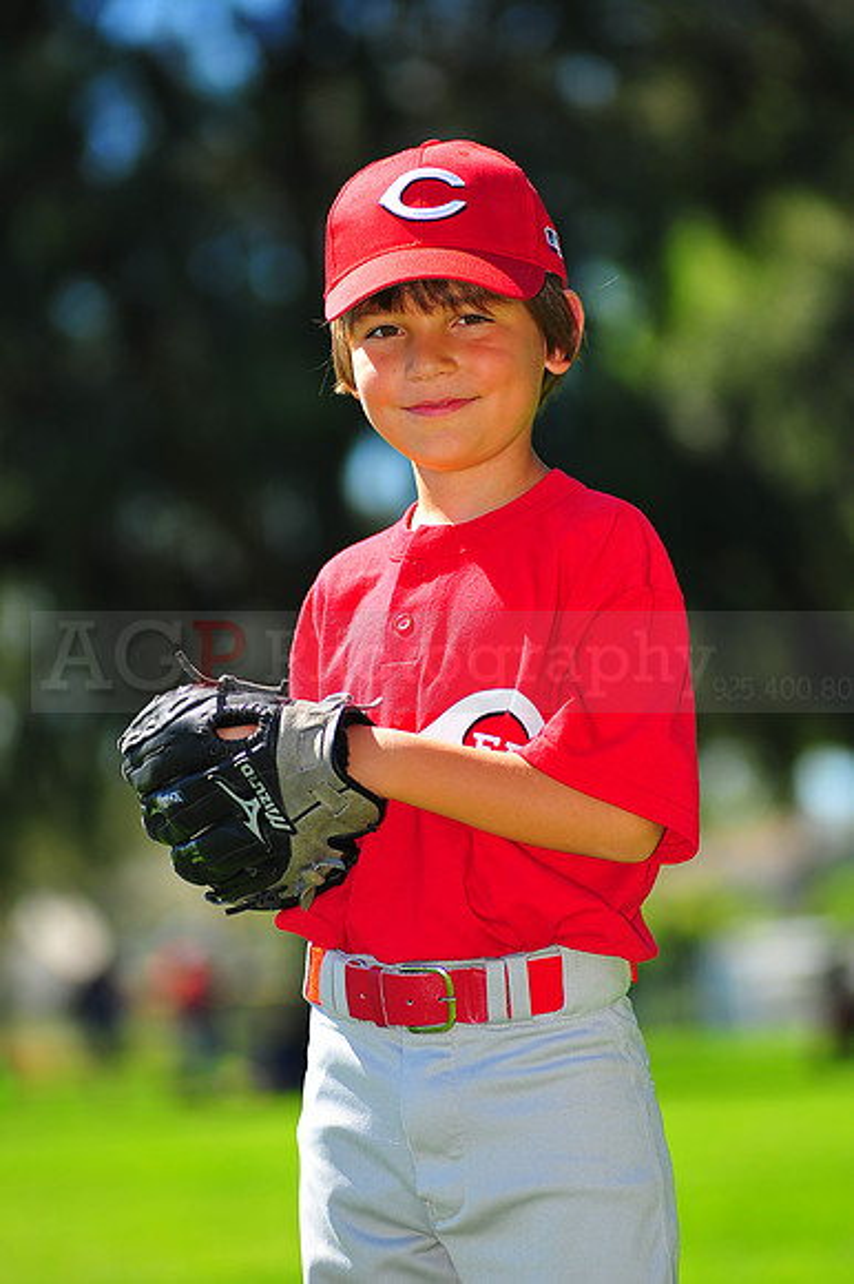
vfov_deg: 11.4
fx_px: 6412
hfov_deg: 7.6
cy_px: 642
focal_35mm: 180
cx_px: 427
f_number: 4.5
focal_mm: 180
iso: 200
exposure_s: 1/800
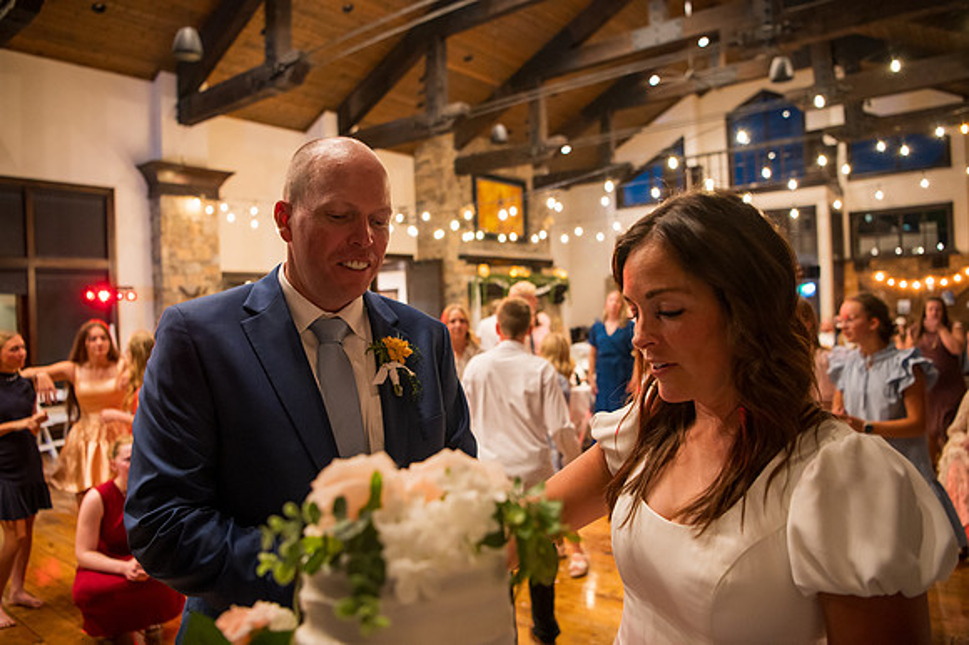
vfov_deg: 51.7
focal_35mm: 25
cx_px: 484
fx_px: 666
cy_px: 322
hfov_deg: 72.1
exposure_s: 1/60
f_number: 2.8
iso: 4000
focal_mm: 24
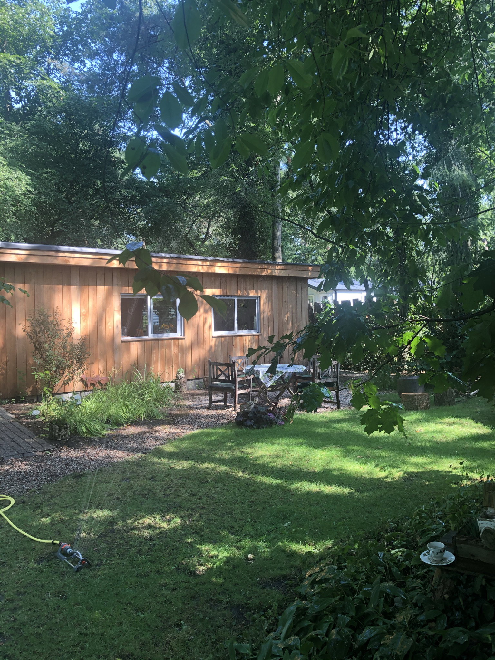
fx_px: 534
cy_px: 330
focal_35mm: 28
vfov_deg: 63.4
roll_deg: +1.8
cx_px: 248
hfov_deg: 49.7
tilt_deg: -1.1
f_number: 1.8
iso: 40
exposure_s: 1/120
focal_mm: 3.99
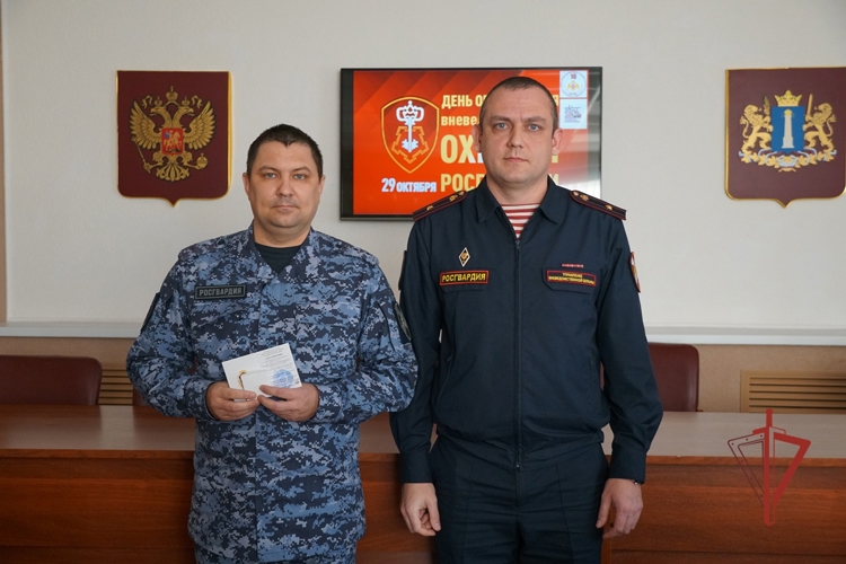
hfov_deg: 42.3
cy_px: 282
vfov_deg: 28.9
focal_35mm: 46
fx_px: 1093
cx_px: 423
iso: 1250
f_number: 4.5
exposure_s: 1/160
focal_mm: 31
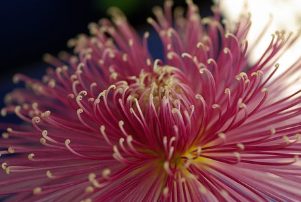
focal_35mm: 84
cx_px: 163
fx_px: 703
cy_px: 111
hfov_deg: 24.2
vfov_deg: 16.3
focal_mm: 50
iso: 100
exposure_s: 1/250
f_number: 2.8
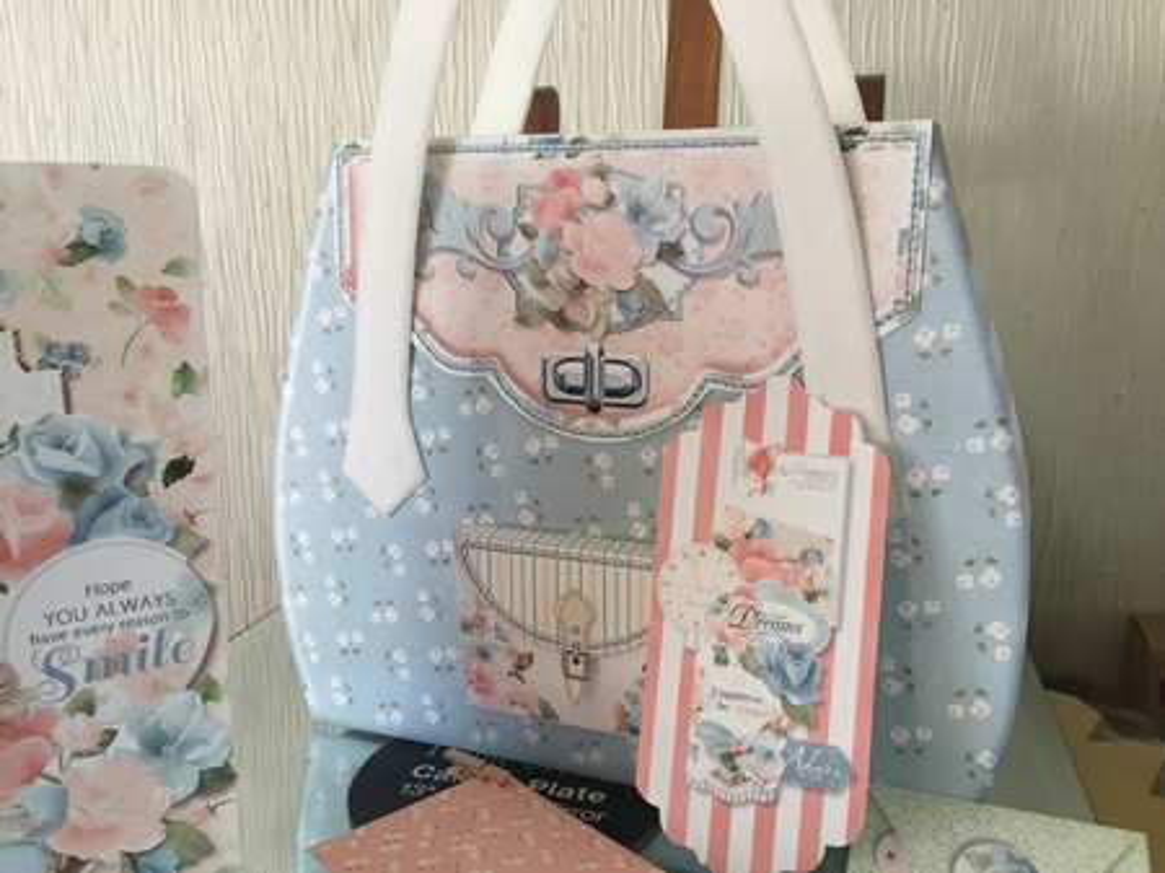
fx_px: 975
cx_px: 582
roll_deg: -0.4
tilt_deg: -11.9
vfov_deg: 48.2
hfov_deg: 61.7
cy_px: 436
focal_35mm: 29
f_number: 2.2
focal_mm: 4.15
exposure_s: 1/33
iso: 50
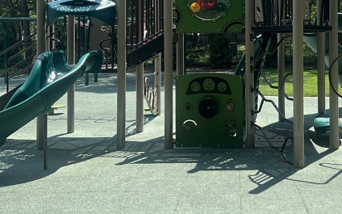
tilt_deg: +0.2
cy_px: 43
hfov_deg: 38.6
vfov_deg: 24.5
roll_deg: +0.6
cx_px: 219
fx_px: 485
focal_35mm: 52
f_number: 1.5
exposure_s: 1/1431
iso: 50
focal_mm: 5.7
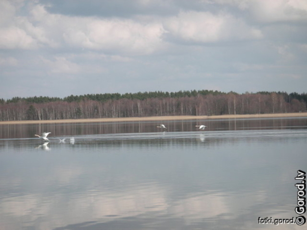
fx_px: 1011
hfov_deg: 17.3
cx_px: 154
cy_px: 115
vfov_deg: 13.0
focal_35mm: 114
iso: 50
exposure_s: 1/500
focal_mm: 18.9
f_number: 4
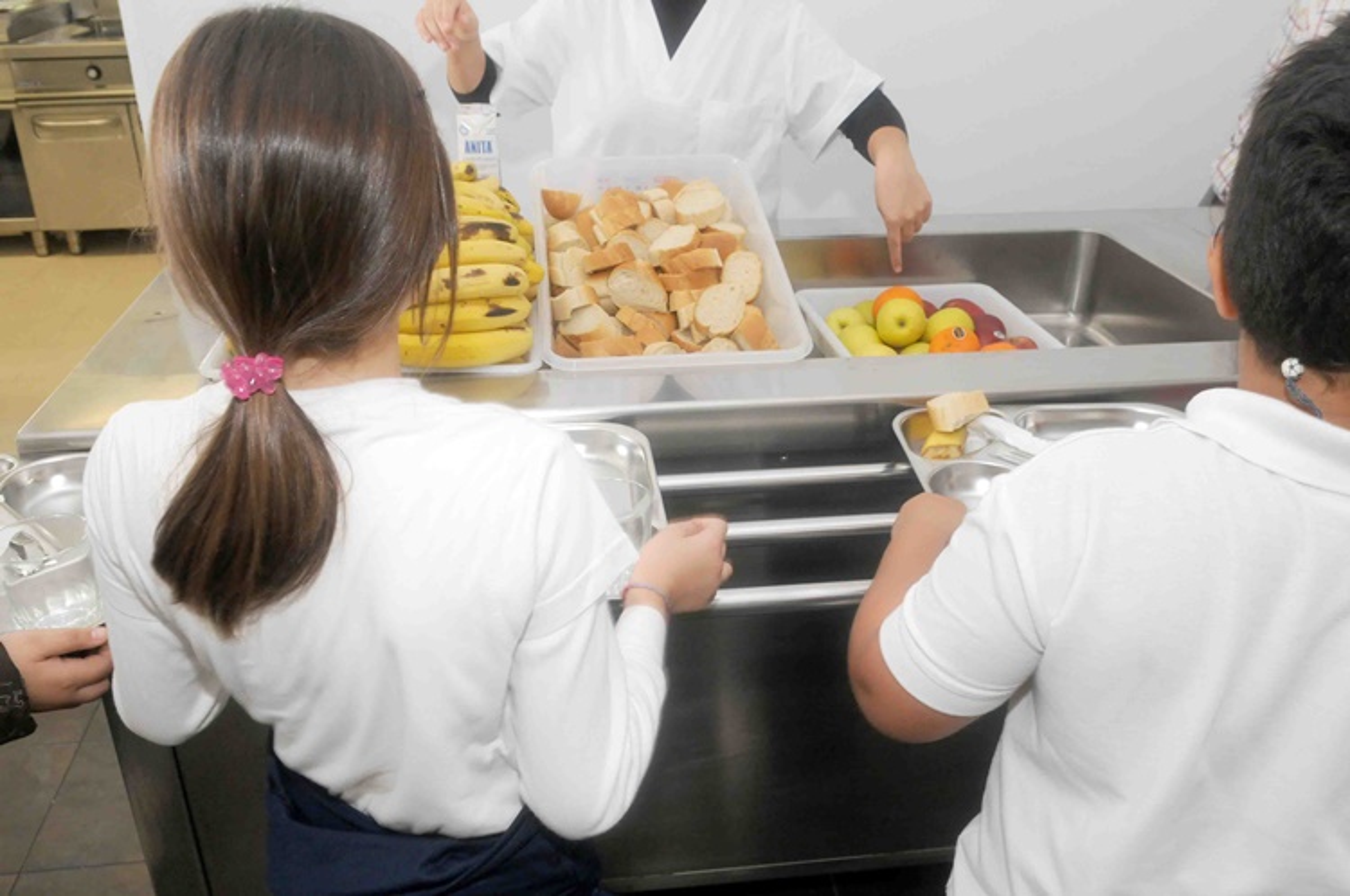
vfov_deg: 43.5
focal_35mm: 30
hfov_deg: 62.0
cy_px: 448
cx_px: 675
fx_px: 1124
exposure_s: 1/60
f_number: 7.1
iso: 800
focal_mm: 20
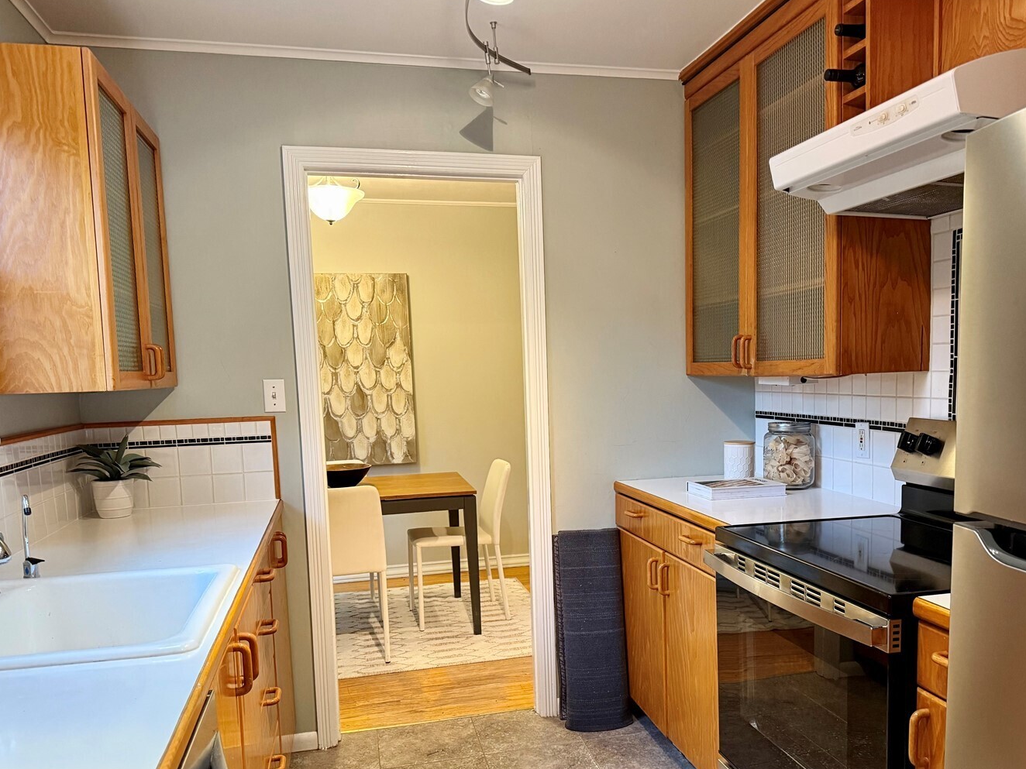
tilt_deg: -5.7
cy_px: 457
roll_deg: +1.7
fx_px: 860
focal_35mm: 29
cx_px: 558
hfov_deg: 61.6
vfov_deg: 48.0
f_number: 1.78
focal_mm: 6.76
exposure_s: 1/60
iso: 400
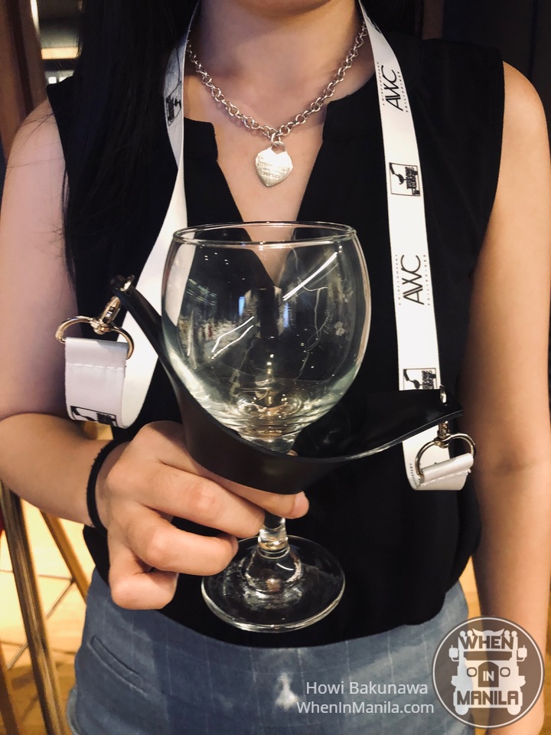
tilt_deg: -18.9
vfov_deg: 63.4
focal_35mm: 28
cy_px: 368
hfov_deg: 49.7
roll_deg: +2.2
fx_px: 594
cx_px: 276
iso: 100
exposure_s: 1/5
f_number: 1.8
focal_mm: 3.99
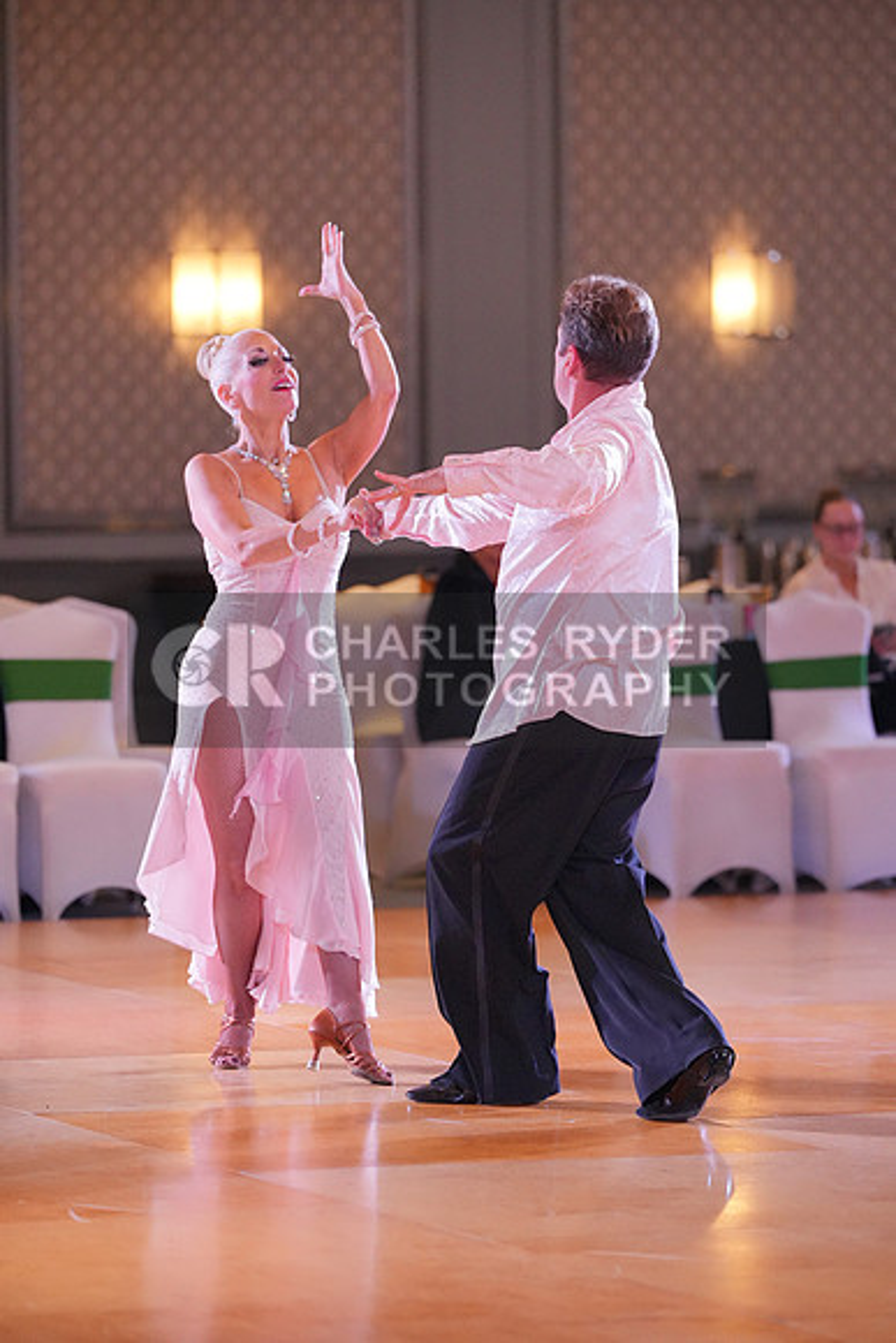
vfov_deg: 11.4
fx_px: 6715
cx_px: 448
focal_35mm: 180
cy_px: 672
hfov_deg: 7.6
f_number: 3.5
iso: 6400
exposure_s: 1/500
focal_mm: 180
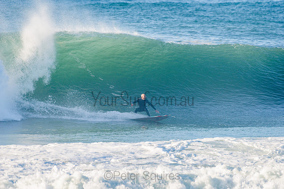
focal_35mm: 500
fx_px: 3945
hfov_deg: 4.1
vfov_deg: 2.8
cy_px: 94
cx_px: 142
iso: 320
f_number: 5.6
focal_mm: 500
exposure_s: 1/1600
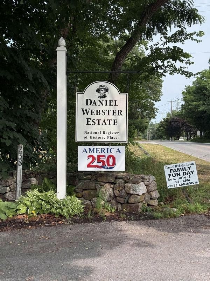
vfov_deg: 39.7
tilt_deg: -1.2
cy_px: 140
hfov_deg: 30.3
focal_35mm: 48
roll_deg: -1.4
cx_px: 105
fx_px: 388
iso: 100
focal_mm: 6.76
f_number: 1.78
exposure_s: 1/2865
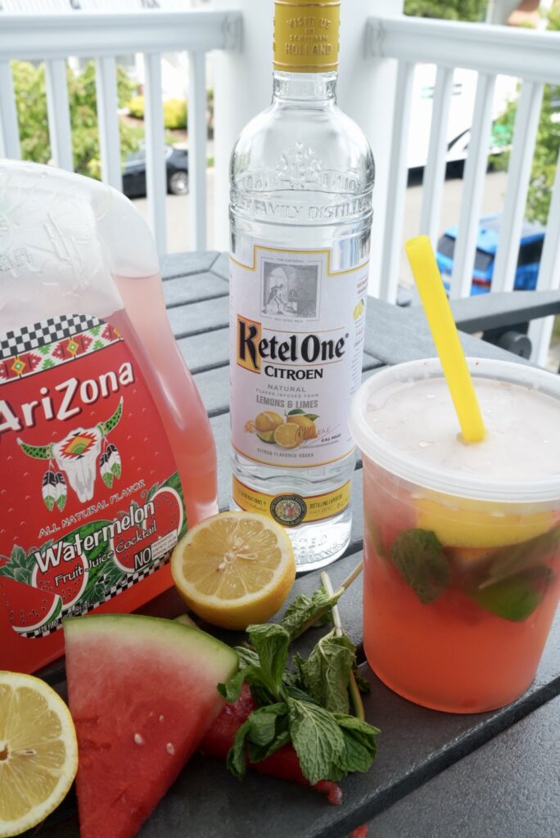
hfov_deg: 35.5
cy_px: 419
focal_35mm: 38
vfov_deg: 51.3
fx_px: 874
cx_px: 280
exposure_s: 1/250
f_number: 9
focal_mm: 25
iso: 500
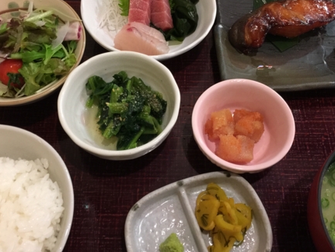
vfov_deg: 38.7
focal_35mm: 37
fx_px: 358
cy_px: 119
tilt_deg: -63.2
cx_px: 169
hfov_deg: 50.1
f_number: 2.2
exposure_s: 1/10
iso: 100
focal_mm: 4.15
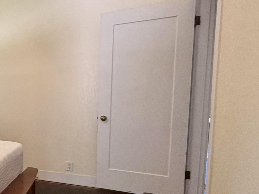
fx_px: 284
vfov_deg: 37.6
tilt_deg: -6.0
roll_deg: +3.2
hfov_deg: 35.1
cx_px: -73
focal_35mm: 38
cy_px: 118
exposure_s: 1/60
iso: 250
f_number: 2.2
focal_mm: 2.22
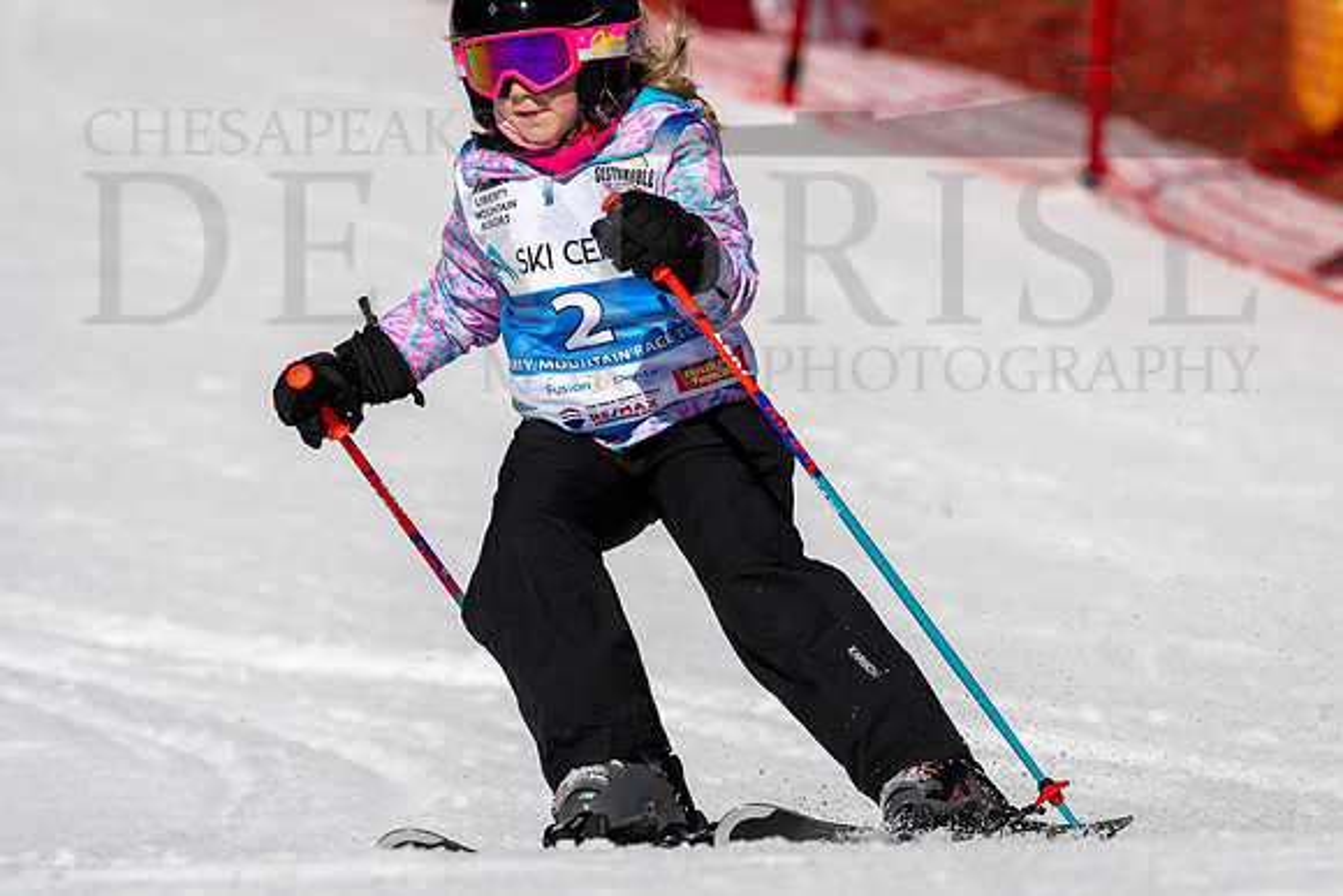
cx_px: 800
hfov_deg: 2.9
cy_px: 534
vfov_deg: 1.9
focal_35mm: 715
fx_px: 26671
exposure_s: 1/2000
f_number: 8
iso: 200
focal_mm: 400
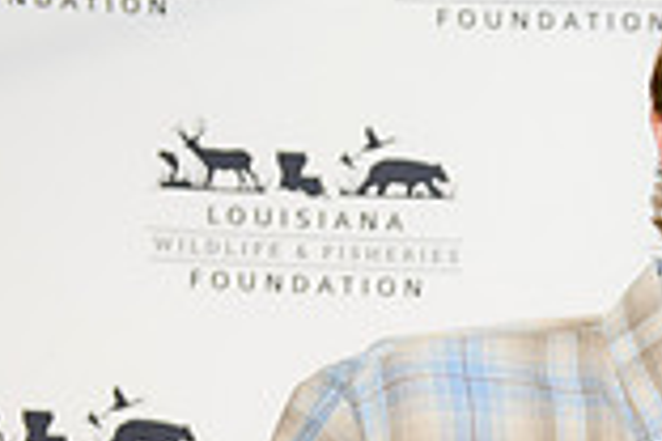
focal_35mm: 179
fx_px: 3291
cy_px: 662
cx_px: 1048
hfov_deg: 11.0
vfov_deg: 7.5
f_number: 3.5
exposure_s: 1/125
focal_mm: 48
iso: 800
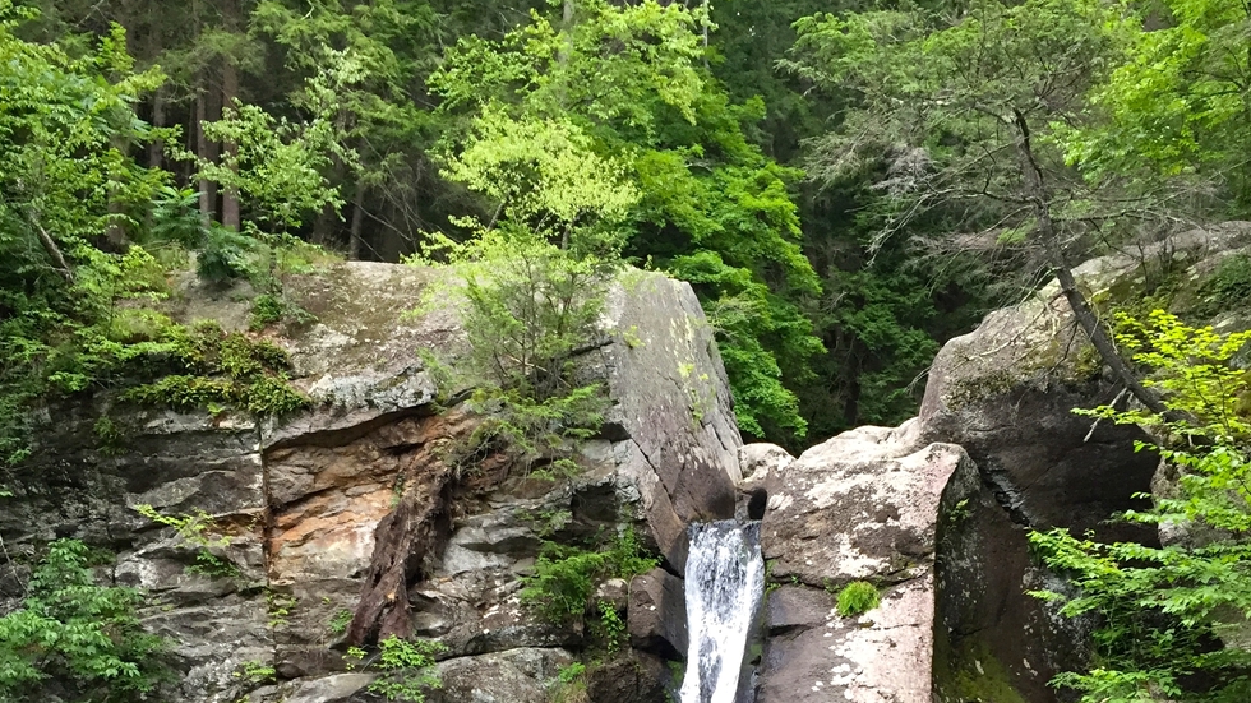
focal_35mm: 43
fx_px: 1426
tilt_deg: -1.5
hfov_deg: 47.4
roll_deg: -0.6
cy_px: 757
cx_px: 632
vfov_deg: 25.8
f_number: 2.2
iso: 50
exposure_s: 1/30
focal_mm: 4.15
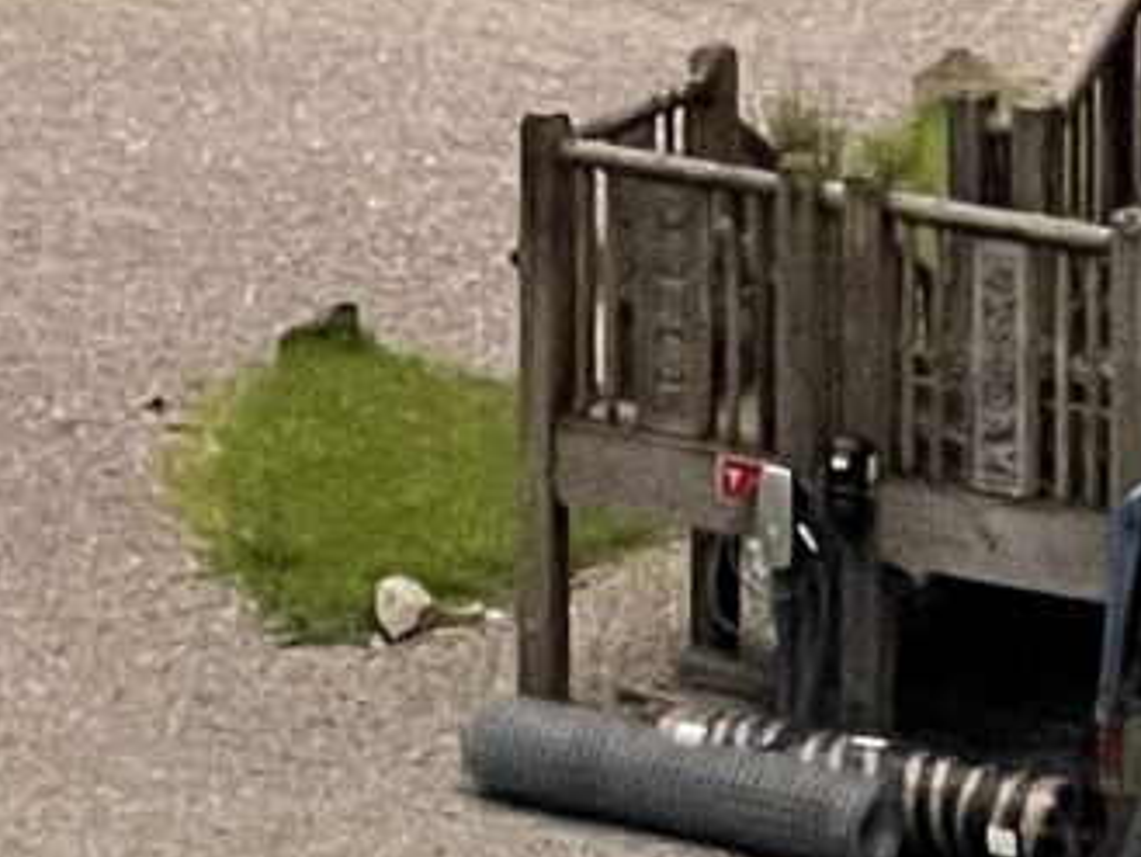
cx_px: 957
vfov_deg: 3.5
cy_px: -2852
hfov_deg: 4.9
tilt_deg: -1.2
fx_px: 13354
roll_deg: -0.1
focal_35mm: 405
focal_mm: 6
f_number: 2
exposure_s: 1/99
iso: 125
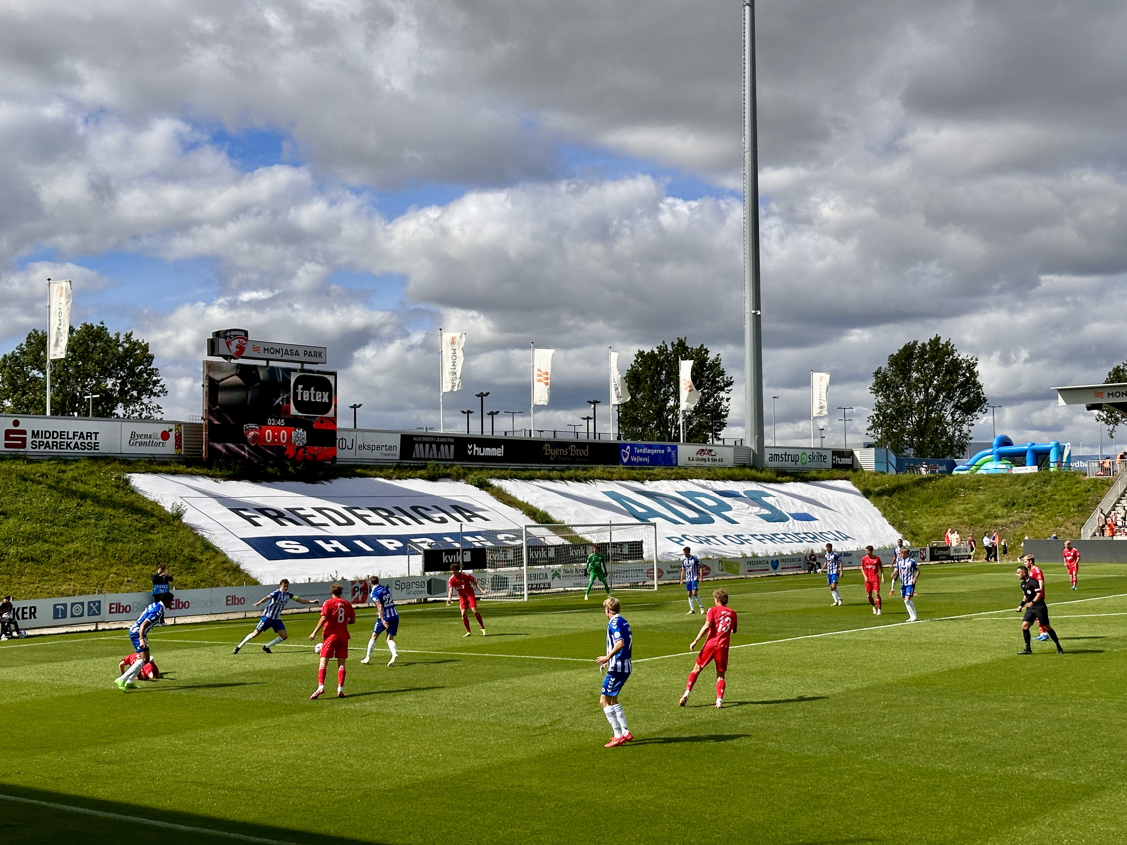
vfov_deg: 30.3
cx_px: 564
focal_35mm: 48
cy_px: 422
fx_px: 1563
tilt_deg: +3.3
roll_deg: +1.4
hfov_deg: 39.7
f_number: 1.78
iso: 64
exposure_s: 1/7634
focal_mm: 6.86
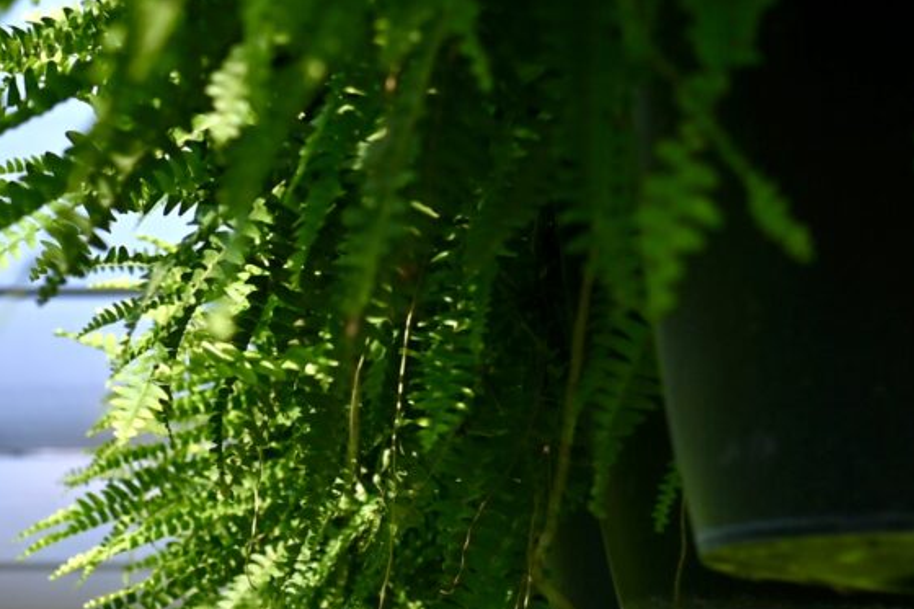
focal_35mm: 201
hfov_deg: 10.2
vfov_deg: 6.8
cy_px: 600
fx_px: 5101
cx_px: 207
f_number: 5.6
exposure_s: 1/250
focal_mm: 44
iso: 125
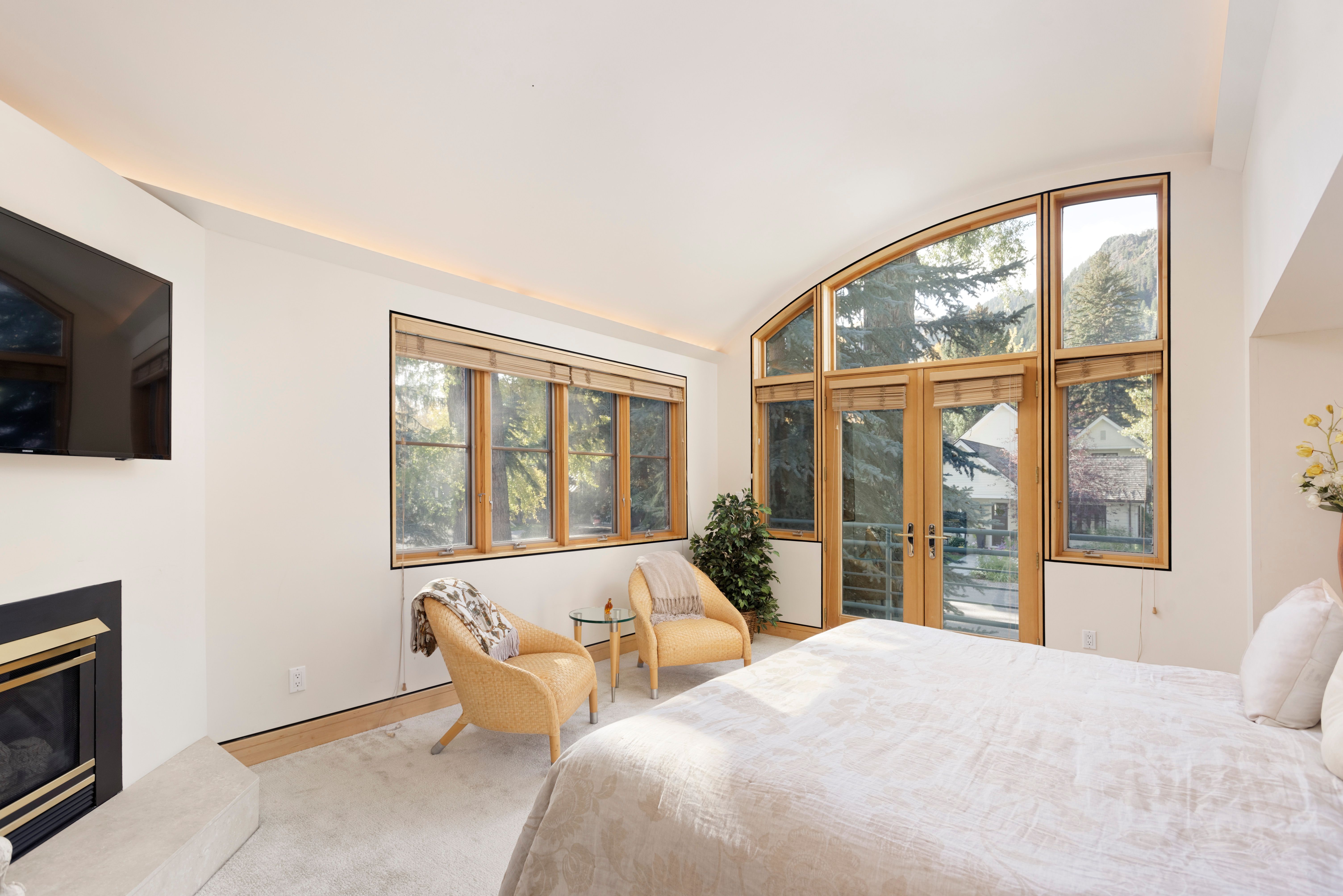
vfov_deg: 70.5
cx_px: 672
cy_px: 448
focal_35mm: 17
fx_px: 634
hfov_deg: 93.3
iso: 500
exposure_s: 1/25
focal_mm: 17
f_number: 7.1
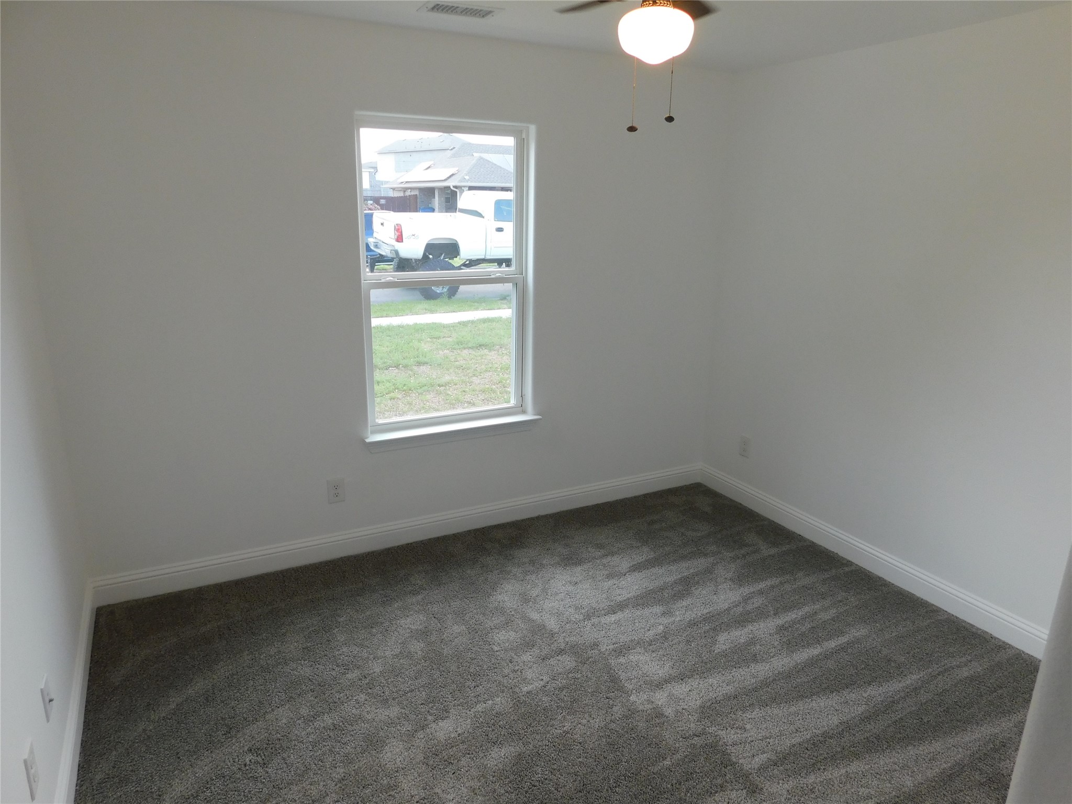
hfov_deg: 73.9
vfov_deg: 58.9
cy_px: 402
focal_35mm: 23
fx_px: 712
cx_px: 536
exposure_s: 1/80
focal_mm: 4
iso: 125
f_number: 3
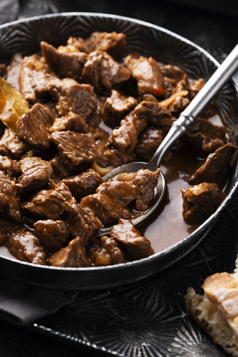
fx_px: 1051
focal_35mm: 106
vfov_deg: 19.3
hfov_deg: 12.9
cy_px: 180
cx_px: 119
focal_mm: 105
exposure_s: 1/100
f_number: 9
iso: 100
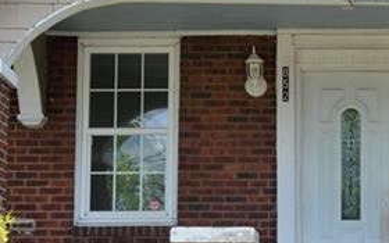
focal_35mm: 134
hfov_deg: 15.2
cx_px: 433
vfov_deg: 9.8
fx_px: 1421
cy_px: 149
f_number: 7.1
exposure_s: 1/200
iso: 100
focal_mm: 24
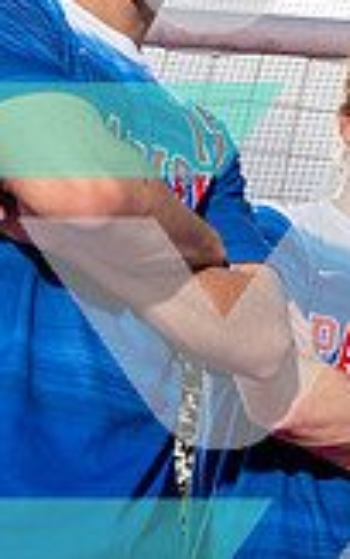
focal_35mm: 87
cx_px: 800
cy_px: 266
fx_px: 1327
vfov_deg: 23.8
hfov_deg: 12.4
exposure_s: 1/250
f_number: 5.6
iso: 100
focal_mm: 24
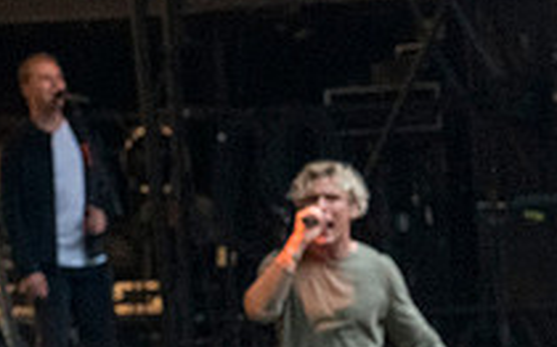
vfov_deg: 3.4
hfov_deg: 5.4
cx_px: 544
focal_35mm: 386
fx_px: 5856
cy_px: 473
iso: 20000
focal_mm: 137
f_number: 13
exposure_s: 1/800
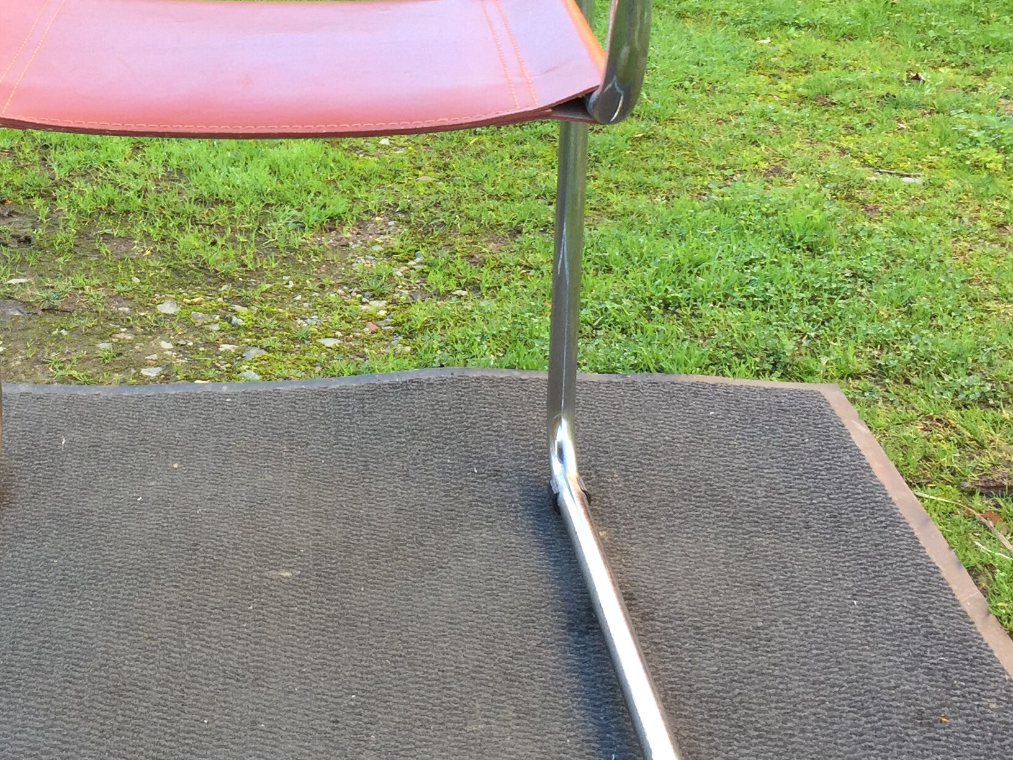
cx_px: 237
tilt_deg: -18.0
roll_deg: -2.5
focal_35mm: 58
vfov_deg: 24.8
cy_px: 157
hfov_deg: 32.5
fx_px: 1697
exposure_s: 1/100
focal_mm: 4.15
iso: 40
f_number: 2.2
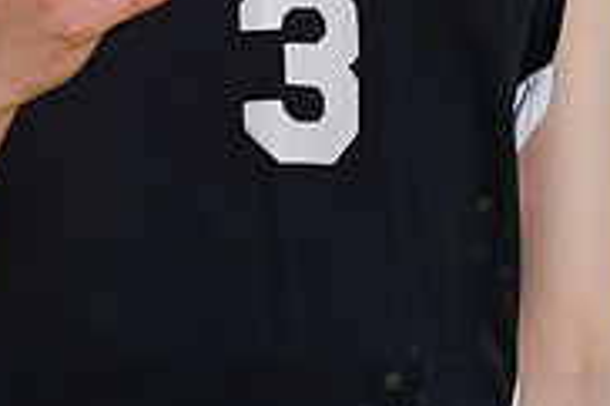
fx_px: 21601
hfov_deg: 1.6
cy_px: -426
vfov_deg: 1.1
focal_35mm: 1276
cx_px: 176
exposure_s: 1/200
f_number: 6.3
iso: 64
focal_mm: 400
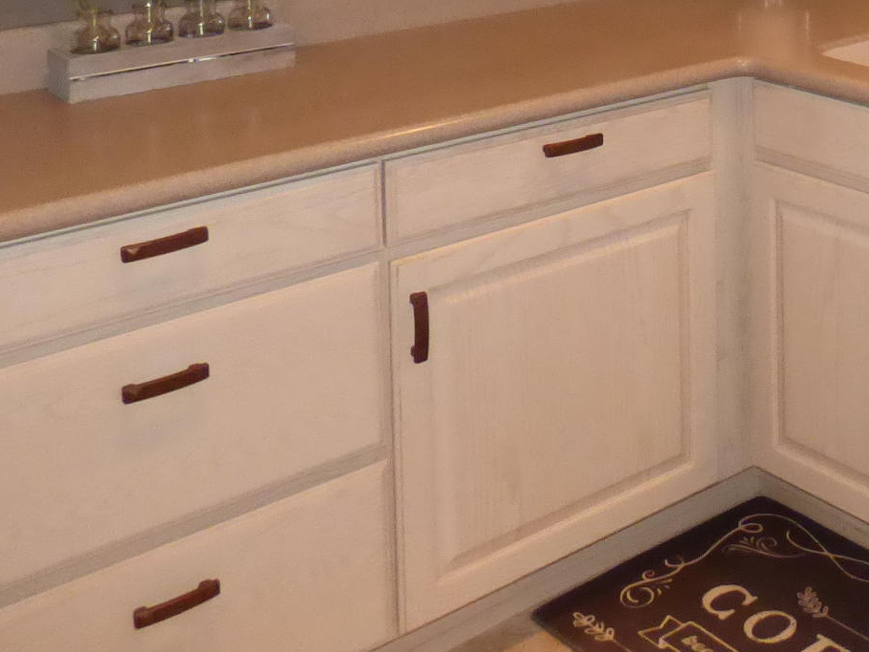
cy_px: -190
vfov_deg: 22.3
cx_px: 987
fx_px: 1481
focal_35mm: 59
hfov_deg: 29.1
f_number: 2.8
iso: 640
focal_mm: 3.61
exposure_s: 1/60
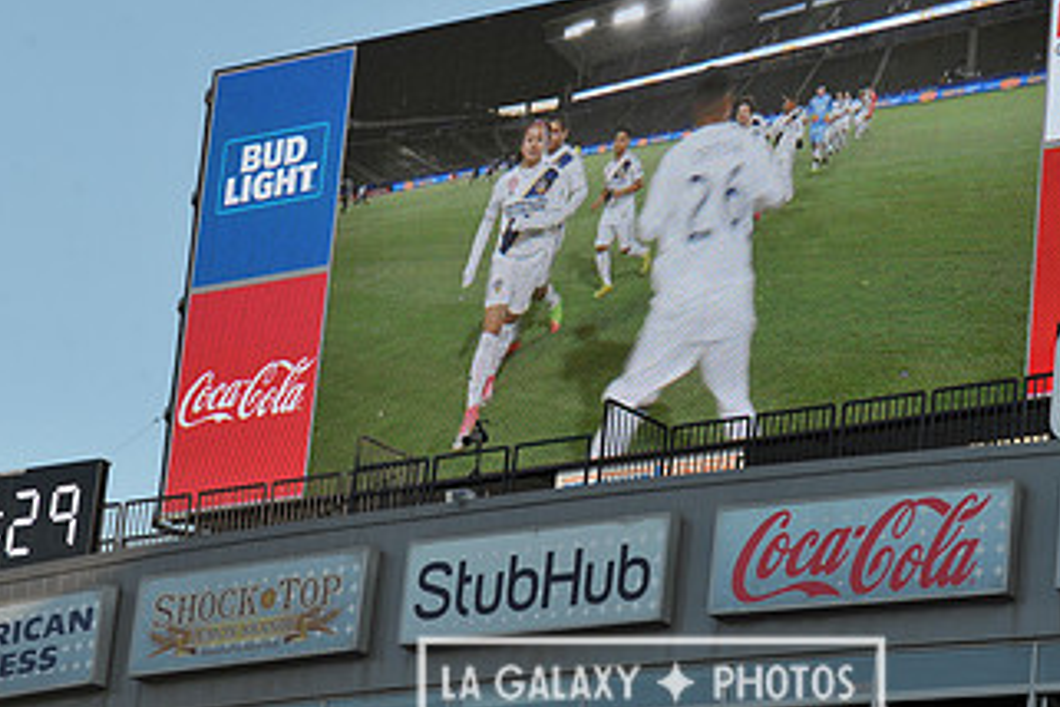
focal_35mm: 177
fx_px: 5211
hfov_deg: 11.6
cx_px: 651
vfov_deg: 7.7
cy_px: 185
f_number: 9
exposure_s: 1/320
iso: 200
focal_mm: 98
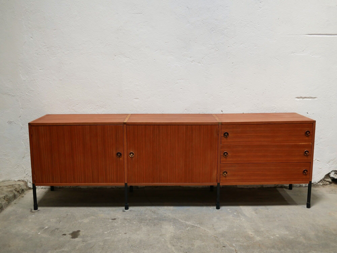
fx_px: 390
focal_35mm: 40
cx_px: 168
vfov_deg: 36.0
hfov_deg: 46.8
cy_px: 126
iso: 320
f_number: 1.7
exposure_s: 1/60
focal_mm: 20
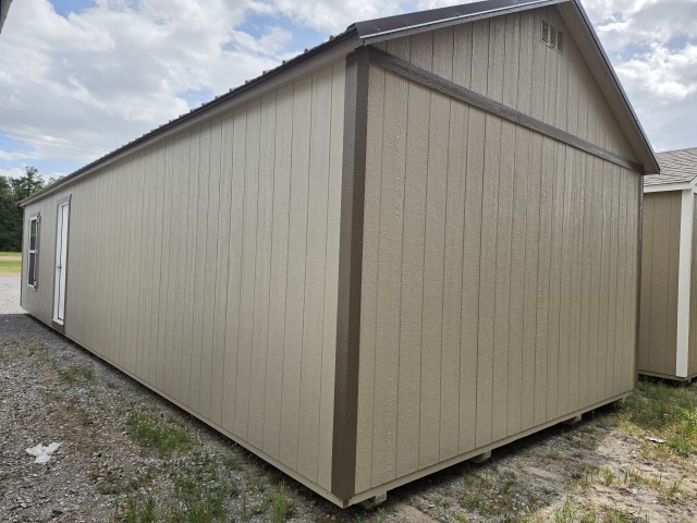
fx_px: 463
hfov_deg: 73.9
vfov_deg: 58.9
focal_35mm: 23
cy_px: 262
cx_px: 348
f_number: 1.4
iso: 50
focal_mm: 6.5
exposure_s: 1/7939
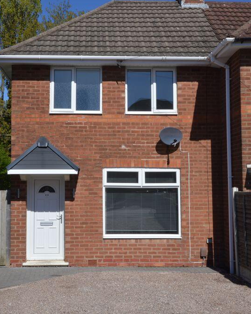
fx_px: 399
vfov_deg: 42.9
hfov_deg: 34.8
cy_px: 155
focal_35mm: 43
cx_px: 101
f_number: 22
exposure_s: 1/50
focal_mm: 20
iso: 100
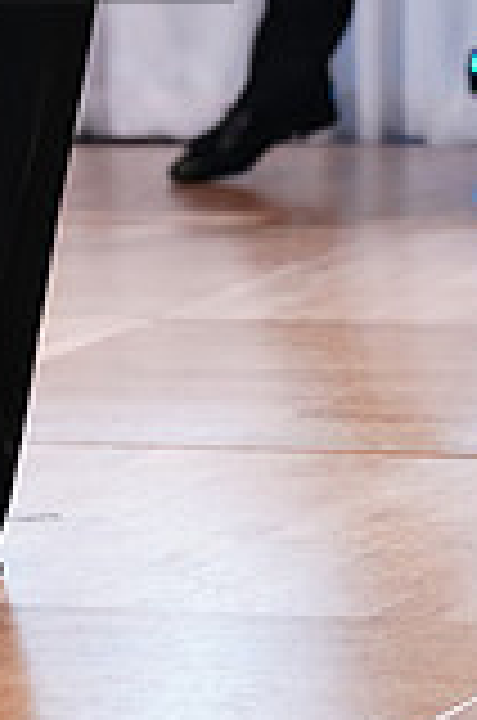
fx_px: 8922
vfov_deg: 4.6
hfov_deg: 3.0
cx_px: -385
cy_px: -144
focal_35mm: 447
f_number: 2.8
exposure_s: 1/640
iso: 2000
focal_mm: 123
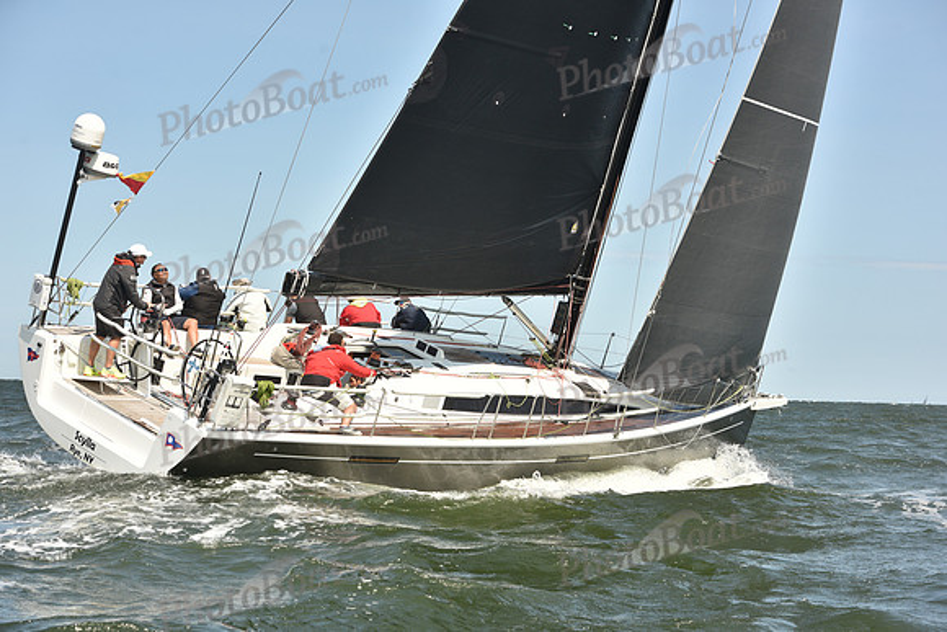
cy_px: 316
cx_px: 474
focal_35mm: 70
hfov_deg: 28.8
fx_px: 1842
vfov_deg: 19.5
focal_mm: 70
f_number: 8
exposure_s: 1/800
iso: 250
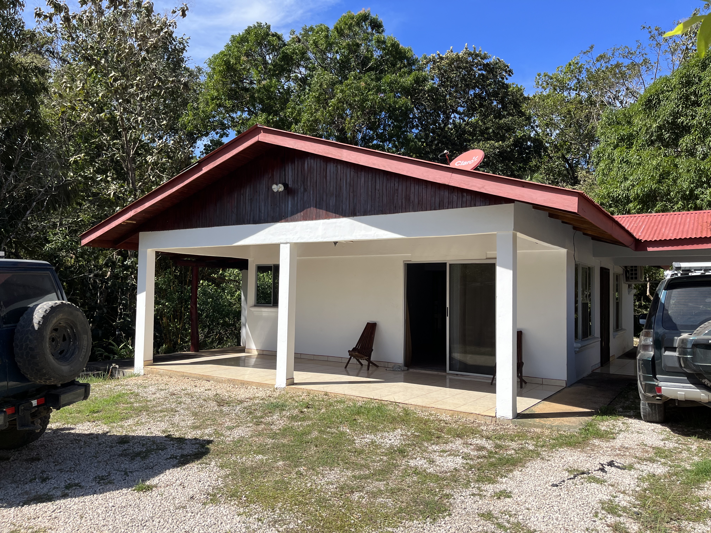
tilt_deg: +2.7
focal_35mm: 26
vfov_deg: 53.1
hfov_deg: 67.3
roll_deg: -0.7
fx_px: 534
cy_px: 266
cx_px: 356
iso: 50
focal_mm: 5.1
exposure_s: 1/2755
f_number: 1.6
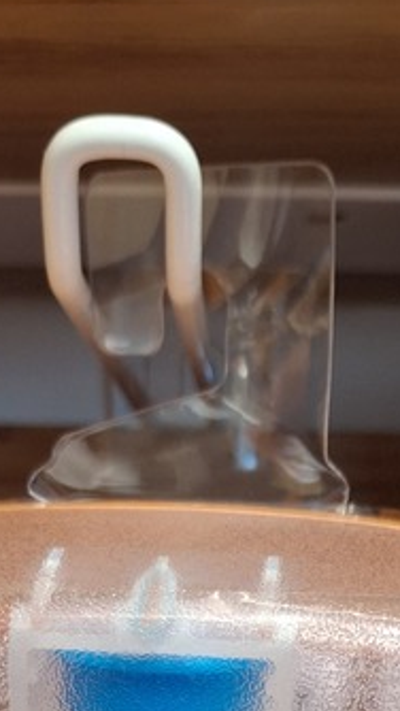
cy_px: 965
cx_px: 170
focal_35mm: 76
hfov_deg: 15.9
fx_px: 1432
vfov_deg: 23.9
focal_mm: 4.69
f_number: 1.8
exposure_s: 1/100
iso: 100
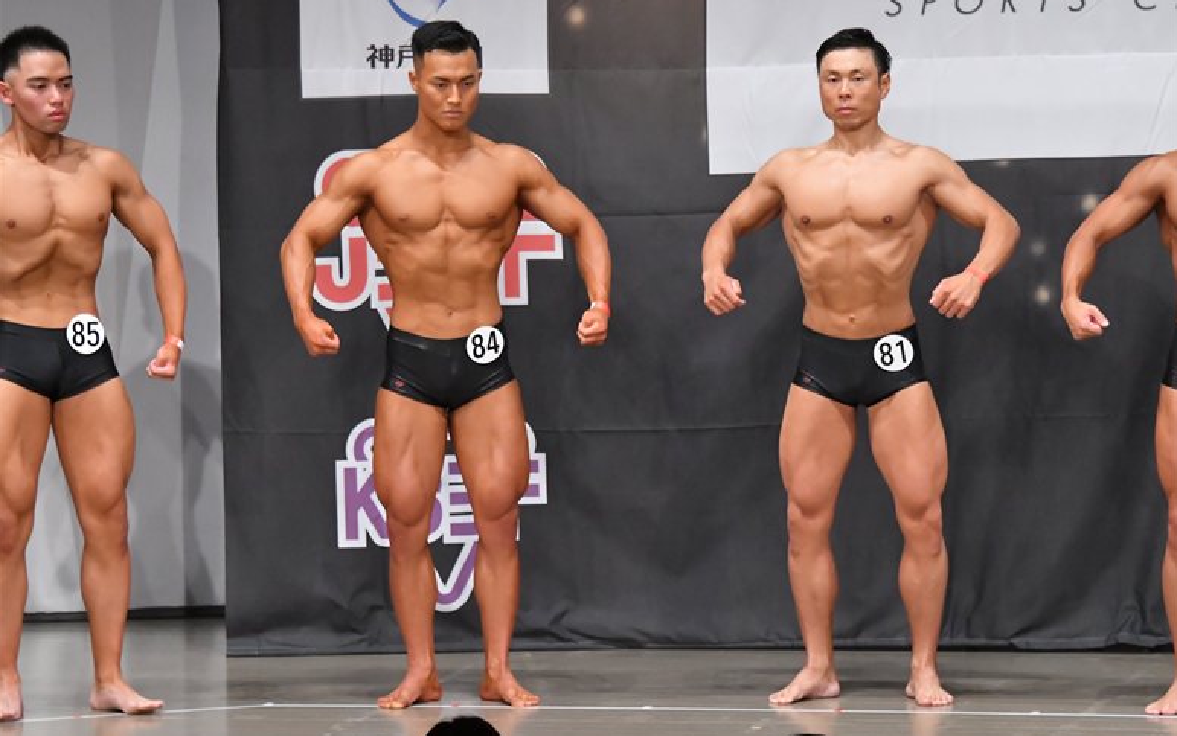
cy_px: 369
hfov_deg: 9.1
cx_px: 589
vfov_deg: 5.7
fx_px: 7380
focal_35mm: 230
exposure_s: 1/400
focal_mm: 150
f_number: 5.6
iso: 6400
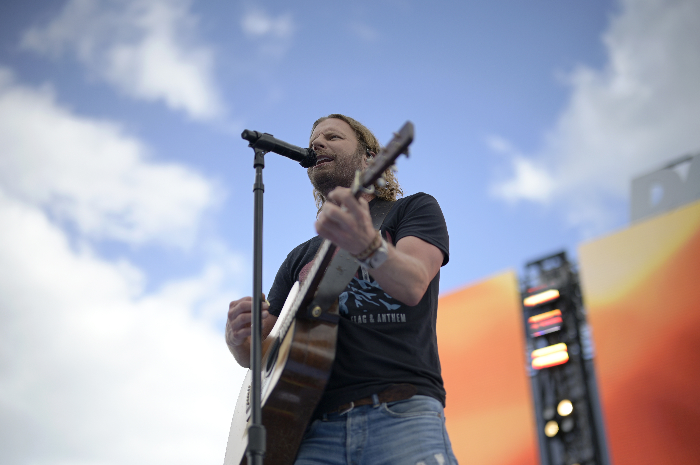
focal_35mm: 50
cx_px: 350
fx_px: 972
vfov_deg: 27.0
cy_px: 232
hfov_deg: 39.6
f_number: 1.2
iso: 100
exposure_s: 1/6400
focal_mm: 50
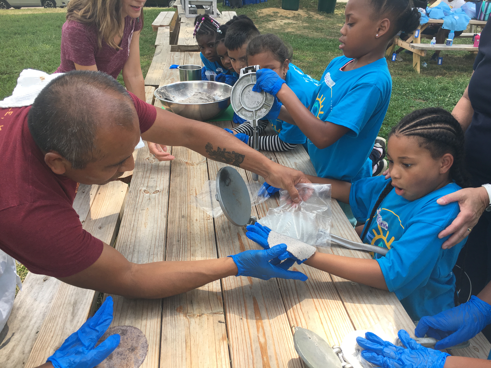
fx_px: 411
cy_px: 184
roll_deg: -2.4
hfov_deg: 61.7
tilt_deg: -28.1
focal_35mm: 29
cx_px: 246
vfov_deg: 48.2
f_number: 2.2
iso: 25
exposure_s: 1/651
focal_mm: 4.15
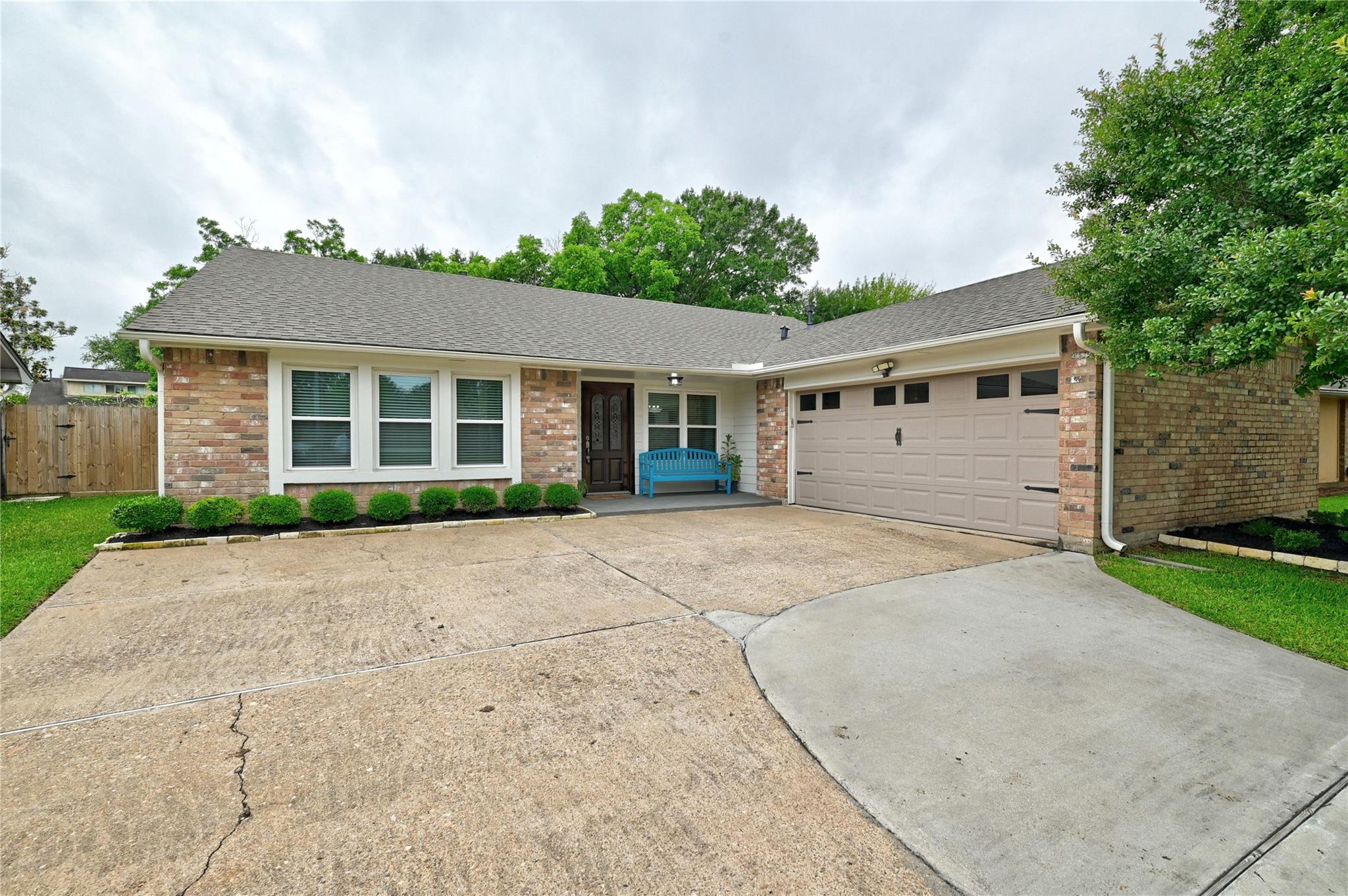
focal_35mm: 16
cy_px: 448
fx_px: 599
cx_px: 674
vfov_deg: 73.7
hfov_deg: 96.8
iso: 400
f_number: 8
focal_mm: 16
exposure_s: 1/400
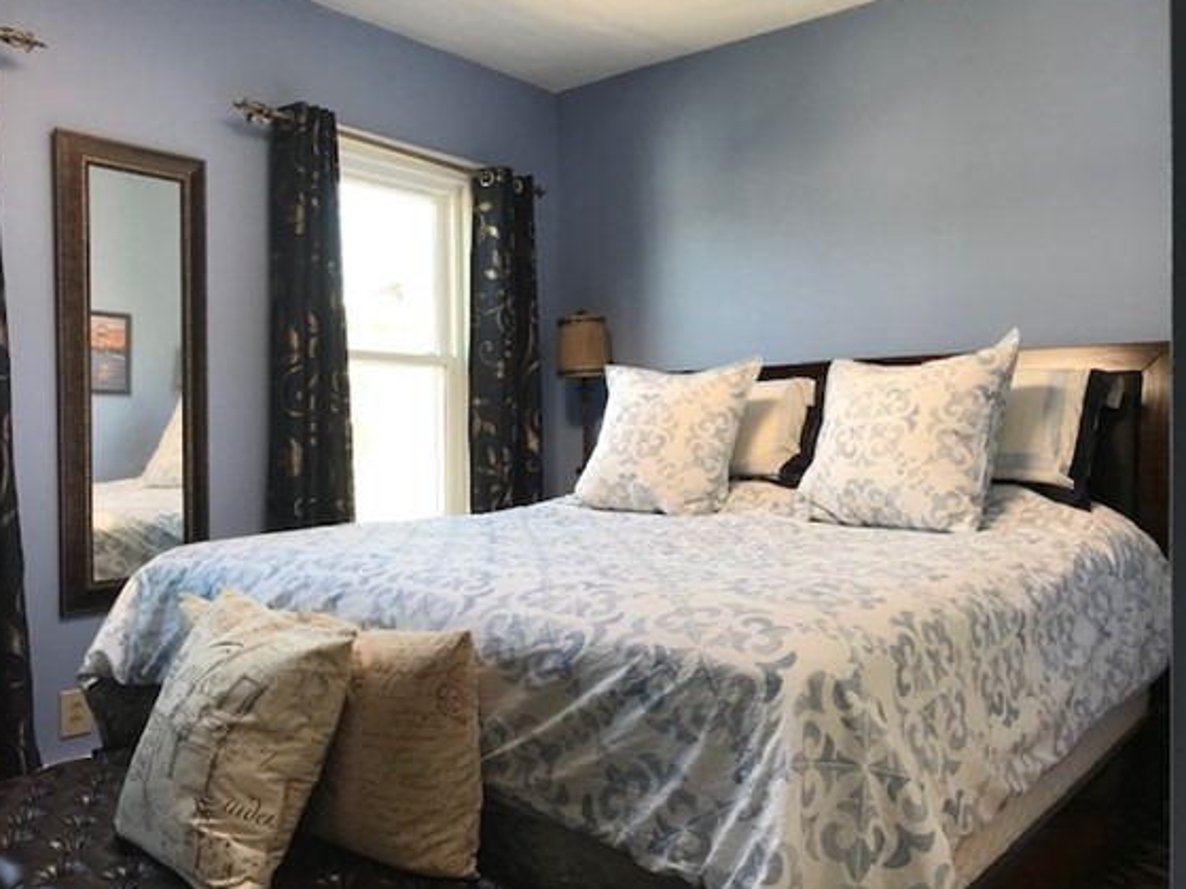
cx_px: 574
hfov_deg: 60.0
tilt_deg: +1.5
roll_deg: -0.1
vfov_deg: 46.8
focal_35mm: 30
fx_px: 1028
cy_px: 444
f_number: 1.8
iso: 20
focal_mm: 3.99
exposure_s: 1/40
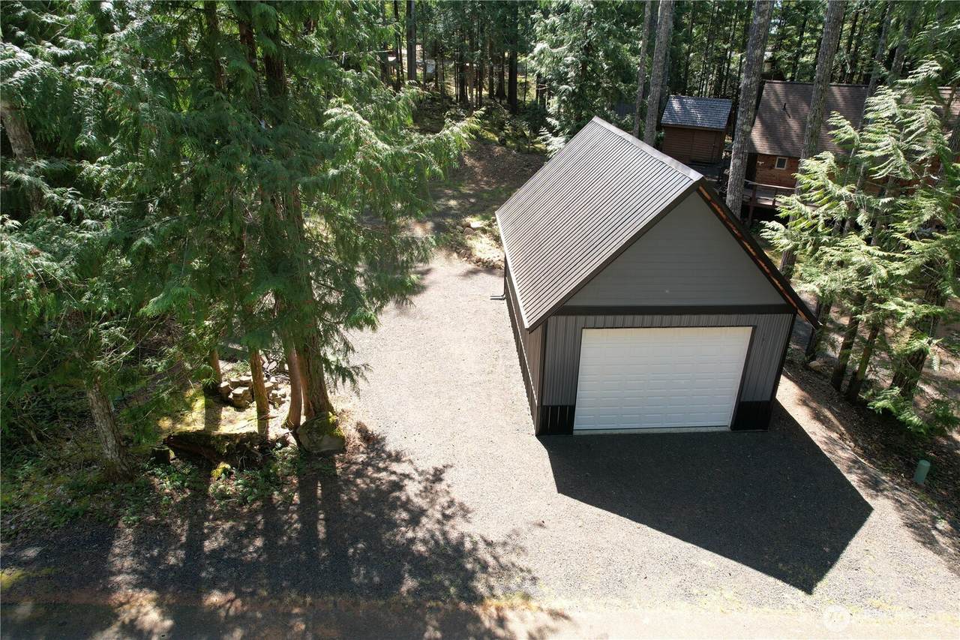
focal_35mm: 22
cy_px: 320
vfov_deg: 57.2
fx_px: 587
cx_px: 480
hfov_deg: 78.6
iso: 100
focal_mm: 8.38
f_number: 2.8
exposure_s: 1/250
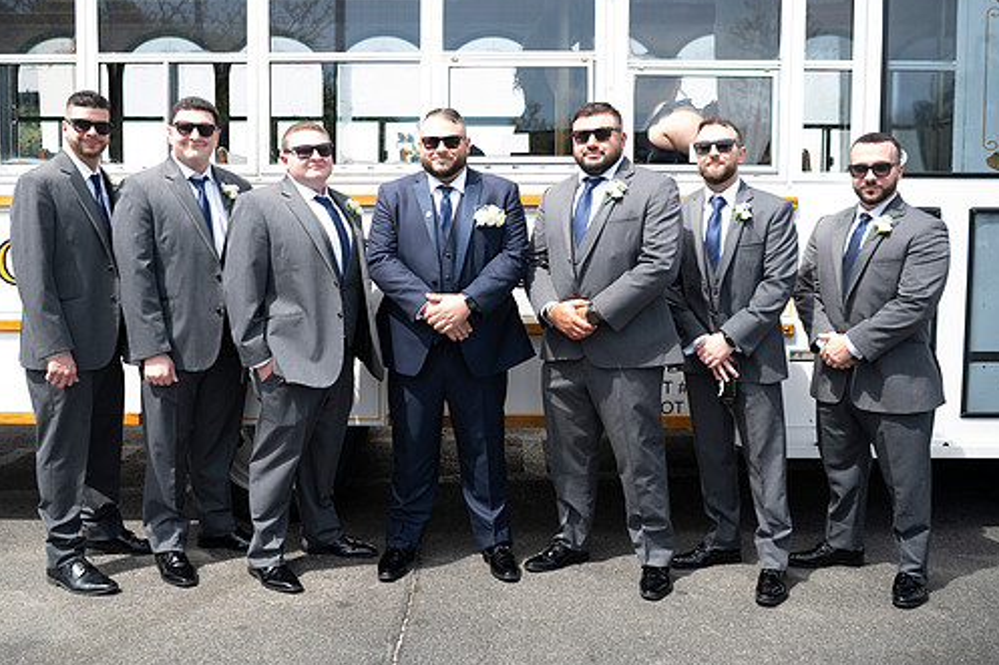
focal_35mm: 35
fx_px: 971
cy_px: 295
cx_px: 436
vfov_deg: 37.8
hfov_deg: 54.3
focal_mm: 30
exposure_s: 1/400
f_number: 2.8
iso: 50
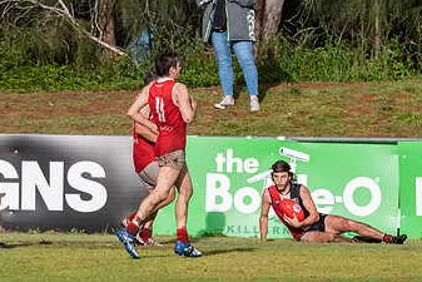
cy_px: 205
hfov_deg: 1.7
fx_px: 14178
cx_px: 303
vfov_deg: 1.1
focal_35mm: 1209
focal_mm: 420
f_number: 7.1
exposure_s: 1/8000
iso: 1250
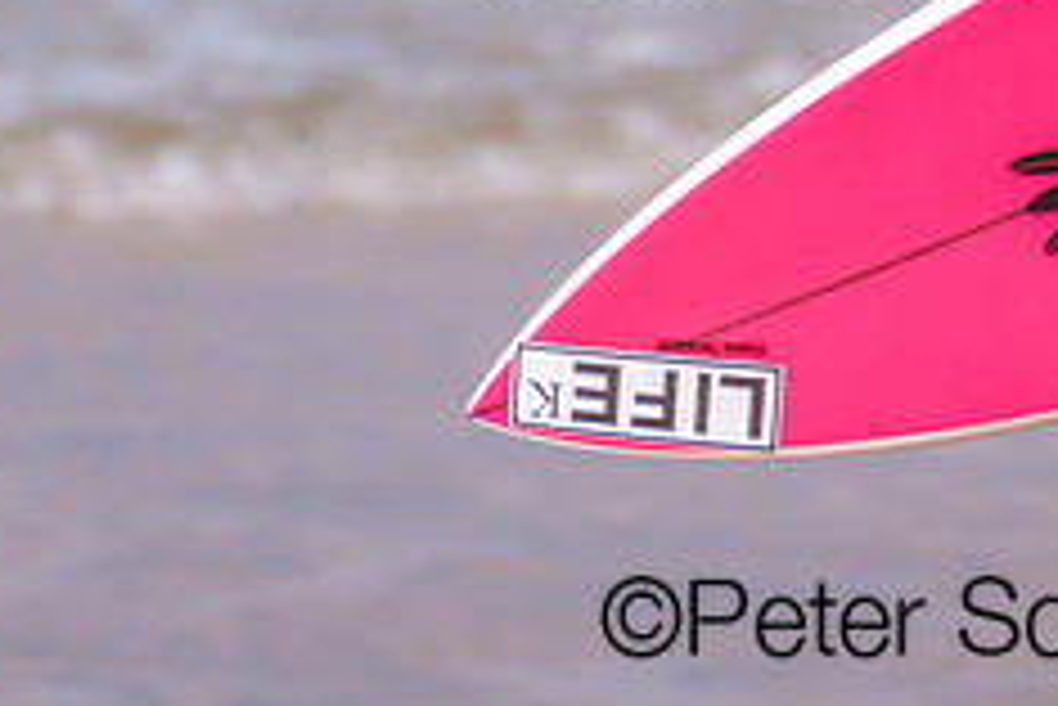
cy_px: -128
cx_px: 950
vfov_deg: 0.6
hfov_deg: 0.8
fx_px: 72485
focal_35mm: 2465
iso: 900
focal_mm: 1000
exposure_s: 1/2500
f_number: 11
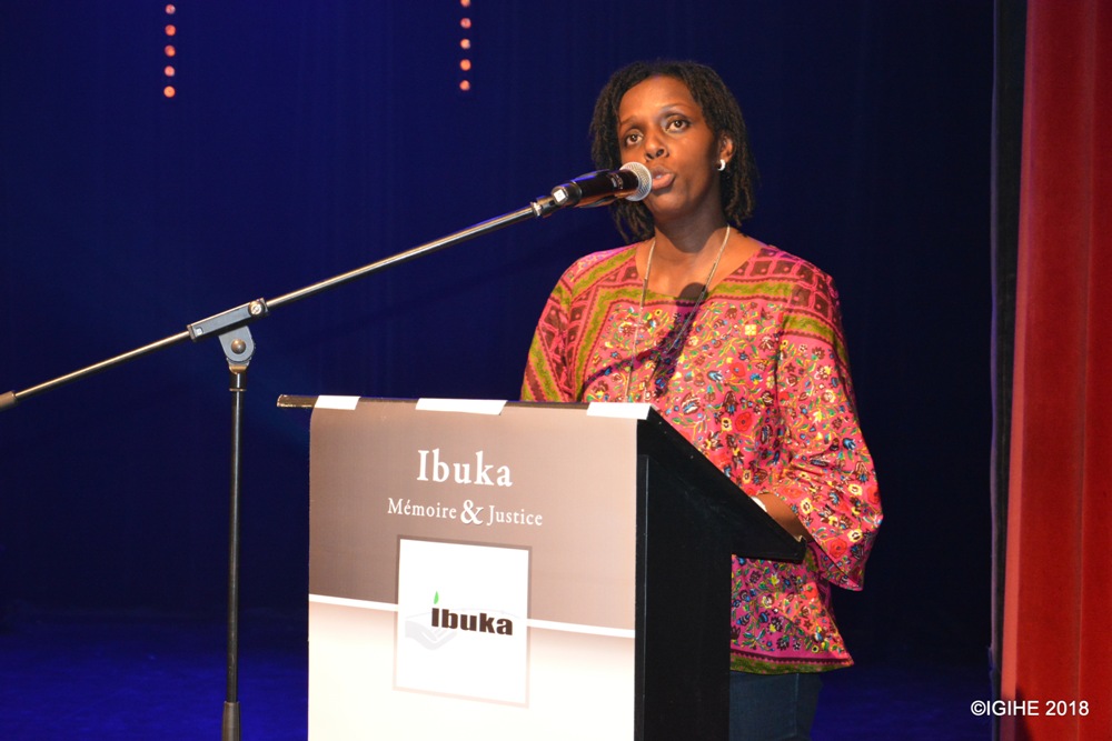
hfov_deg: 29.9
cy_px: 370
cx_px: 556
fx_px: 2085
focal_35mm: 68
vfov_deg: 20.2
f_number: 4.8
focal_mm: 45
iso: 2500
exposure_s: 1/60
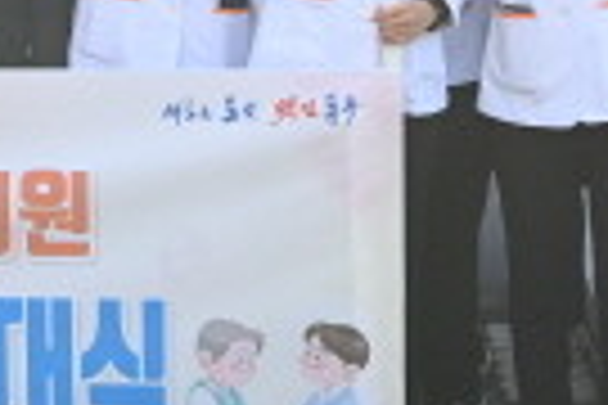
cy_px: -122
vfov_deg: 9.7
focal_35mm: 139
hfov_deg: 14.7
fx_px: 2347
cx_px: 117
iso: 1000
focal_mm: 34
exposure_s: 1/400
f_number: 10
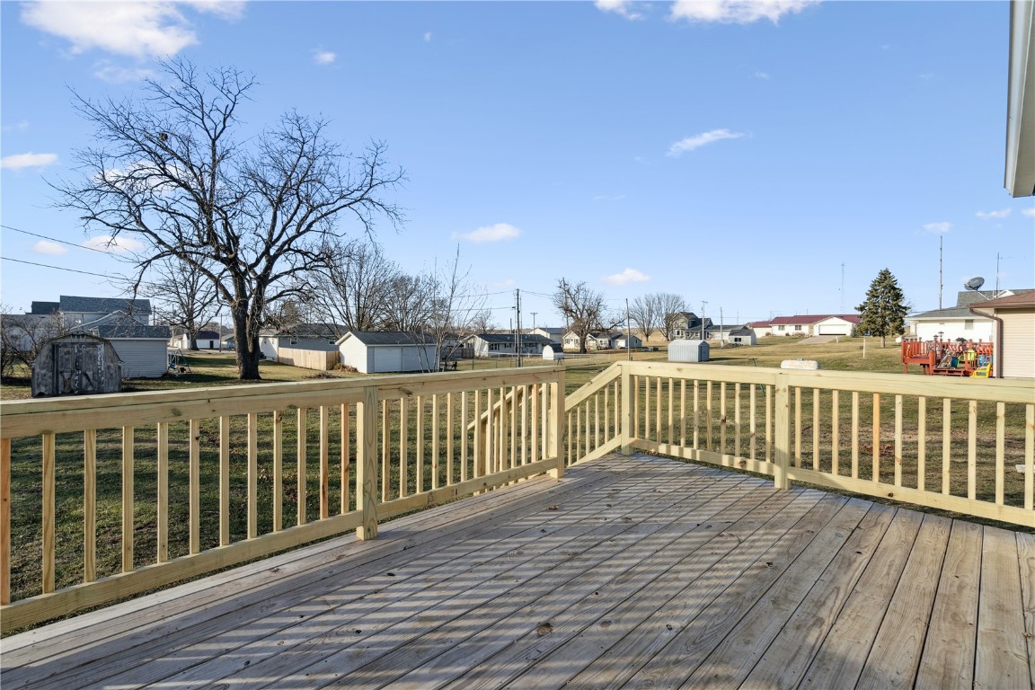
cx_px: 518
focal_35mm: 16
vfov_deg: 73.7
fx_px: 460
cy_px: 345
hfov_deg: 96.7
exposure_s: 1/1000
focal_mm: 16
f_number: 8
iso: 400
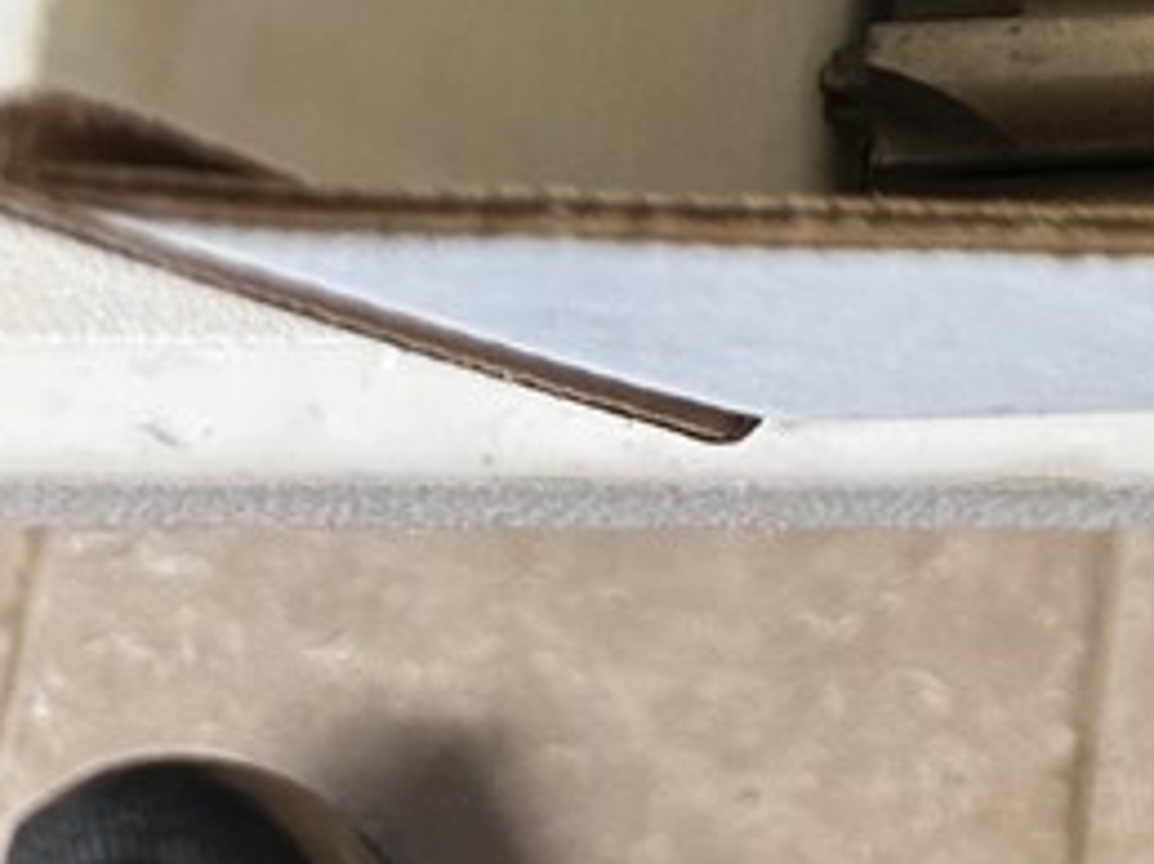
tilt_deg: -65.6
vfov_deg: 13.7
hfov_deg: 16.3
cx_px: 2250
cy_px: -735
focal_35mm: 95
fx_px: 3166
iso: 250
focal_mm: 6.86
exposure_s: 1/56
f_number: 1.78
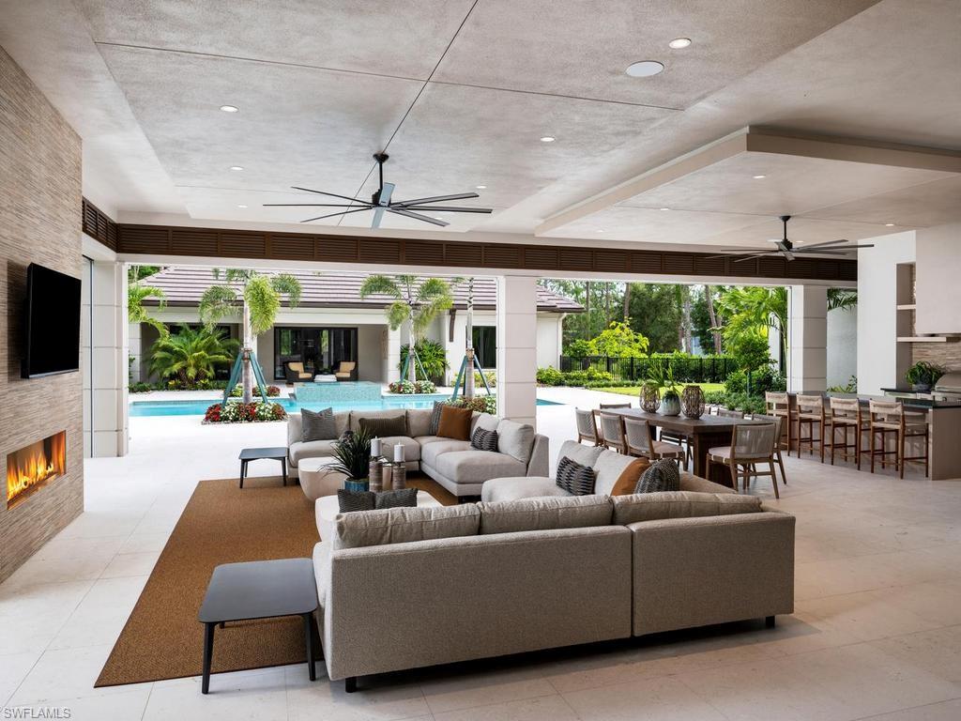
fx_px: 666
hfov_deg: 71.6
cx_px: 480
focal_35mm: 24
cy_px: 360
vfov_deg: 56.8
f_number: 11
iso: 200
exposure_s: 1/40
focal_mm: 30.3
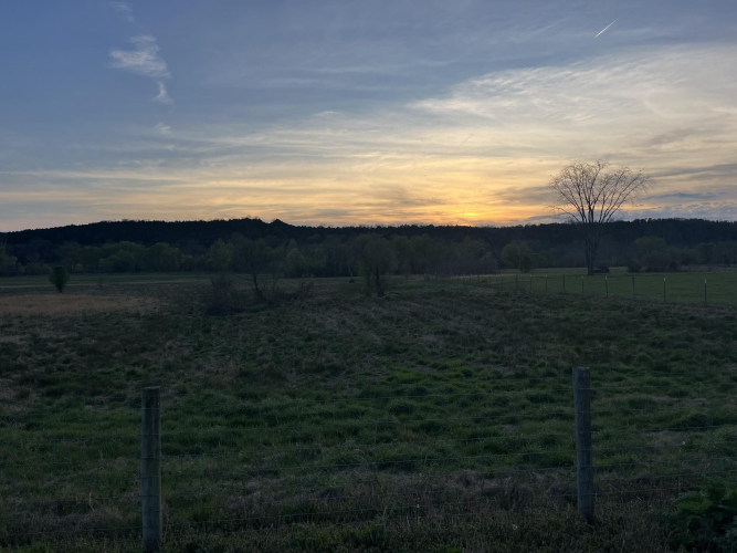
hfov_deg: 67.3
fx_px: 553
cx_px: 368
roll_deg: +0.3
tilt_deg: -1.9
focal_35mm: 26
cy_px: 276
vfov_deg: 53.0
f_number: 1.6
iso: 50
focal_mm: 5.1
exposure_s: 1/1372
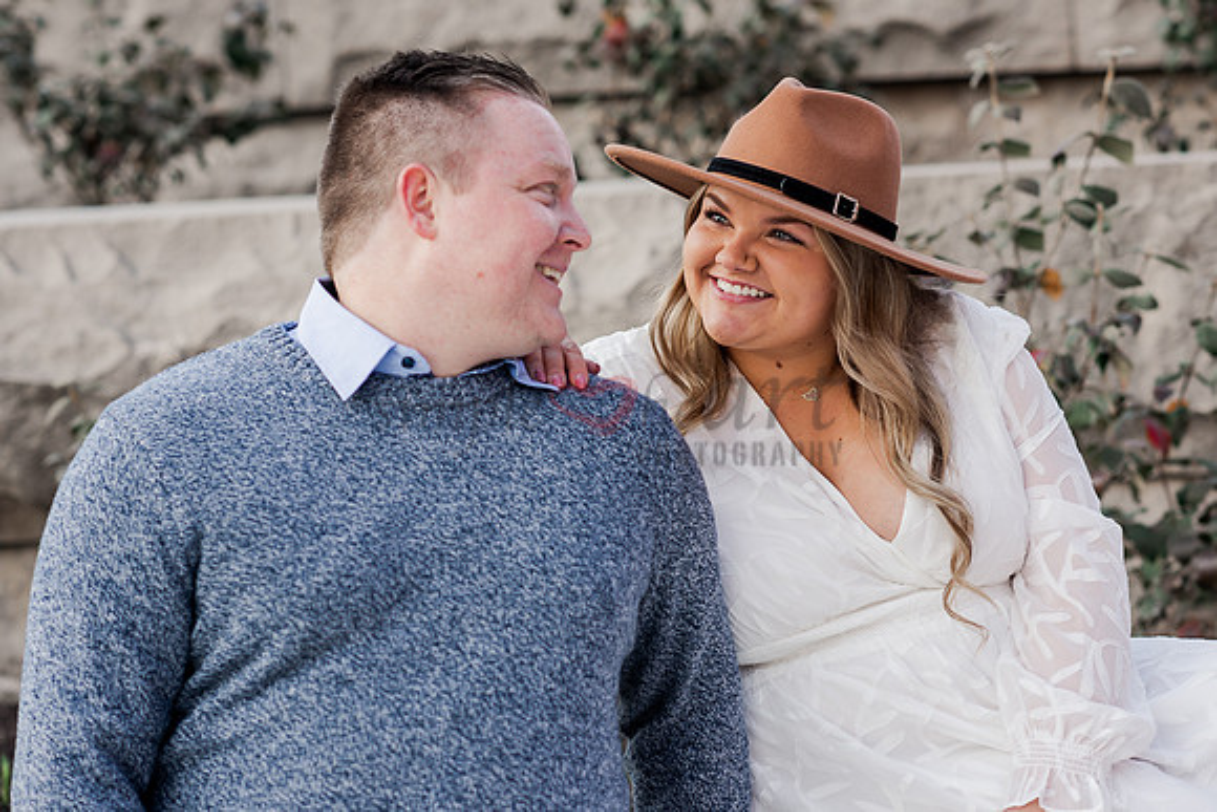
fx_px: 2874
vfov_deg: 16.1
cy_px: 406
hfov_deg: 23.9
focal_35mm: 85
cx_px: 608
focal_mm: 85
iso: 72
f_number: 3.5
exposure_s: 1/125
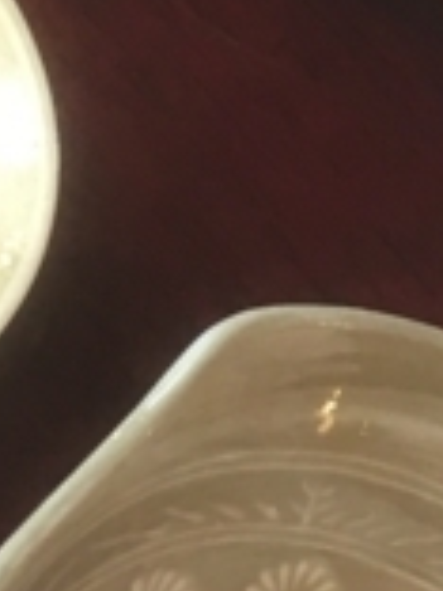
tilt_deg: -36.1
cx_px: 674
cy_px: -330
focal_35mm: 190
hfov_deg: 7.7
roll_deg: -42.6
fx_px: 3242
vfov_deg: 10.0
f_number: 2.2
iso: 64
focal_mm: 4.15
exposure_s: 1/30
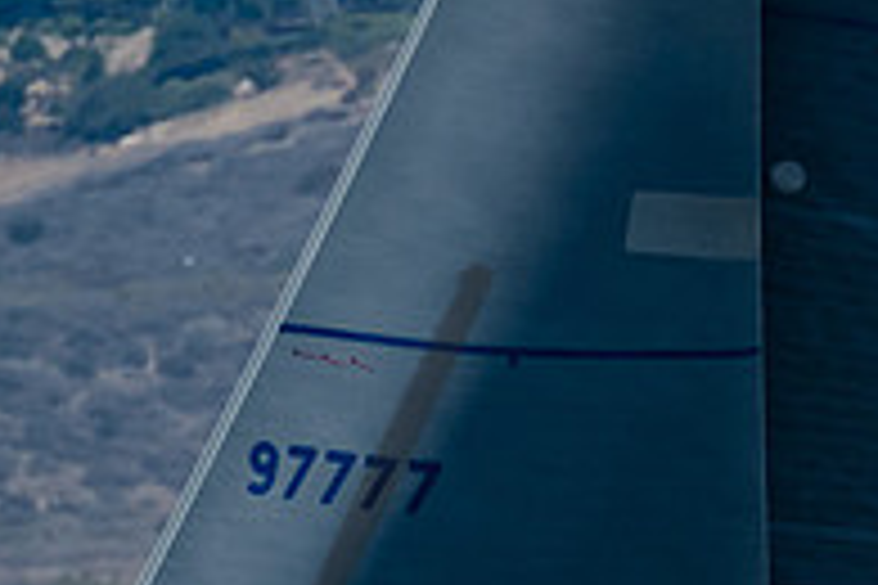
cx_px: 882
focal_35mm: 2069
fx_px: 50457
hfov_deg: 1.0
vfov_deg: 0.7
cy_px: 1004
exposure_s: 1/2000
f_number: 5.6
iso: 320
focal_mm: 400
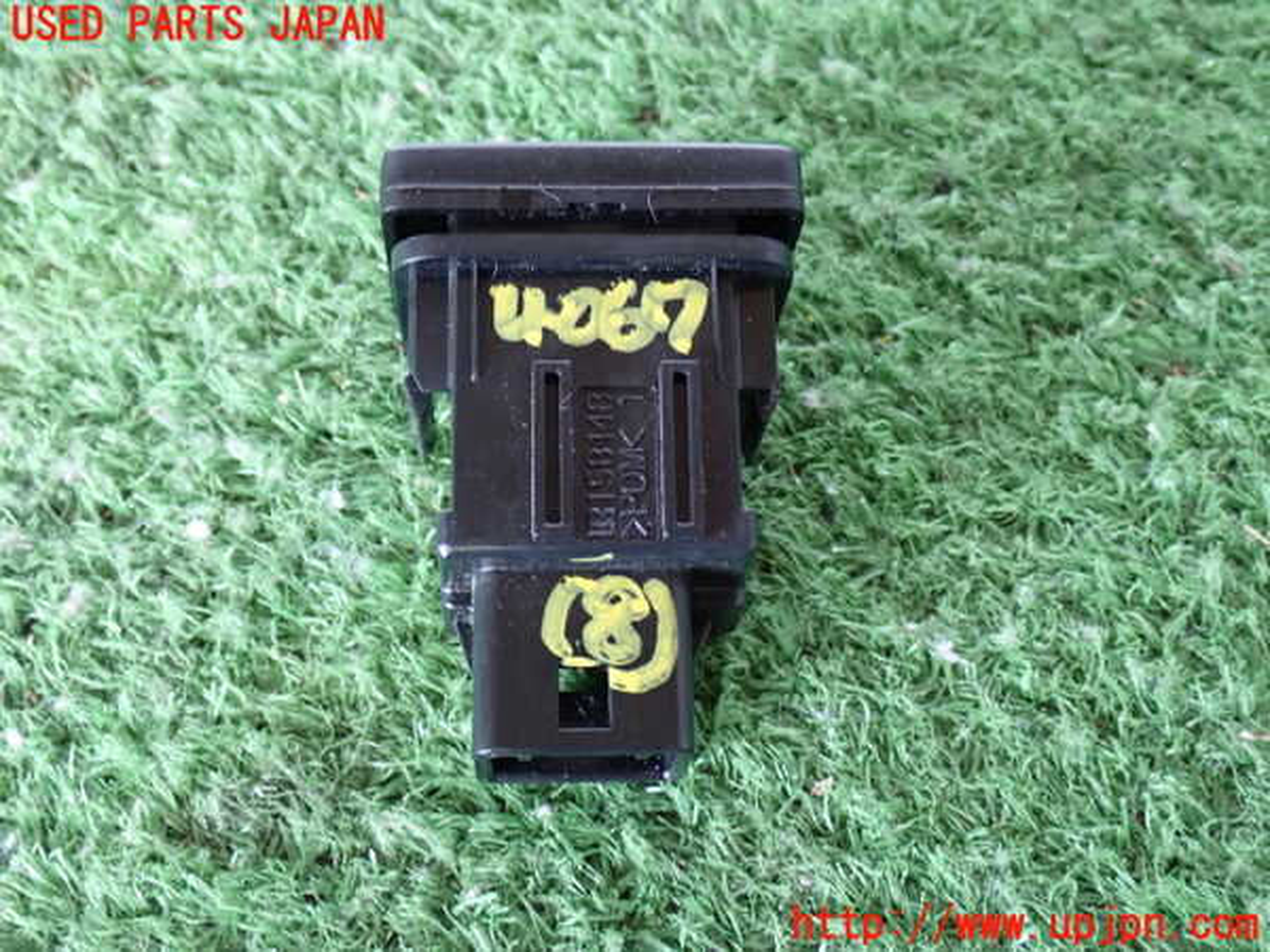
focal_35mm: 50
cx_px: 635
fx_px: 1834
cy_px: 476
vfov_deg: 29.1
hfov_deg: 38.2
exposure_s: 1/15
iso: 800
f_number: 3.2
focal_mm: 9.01
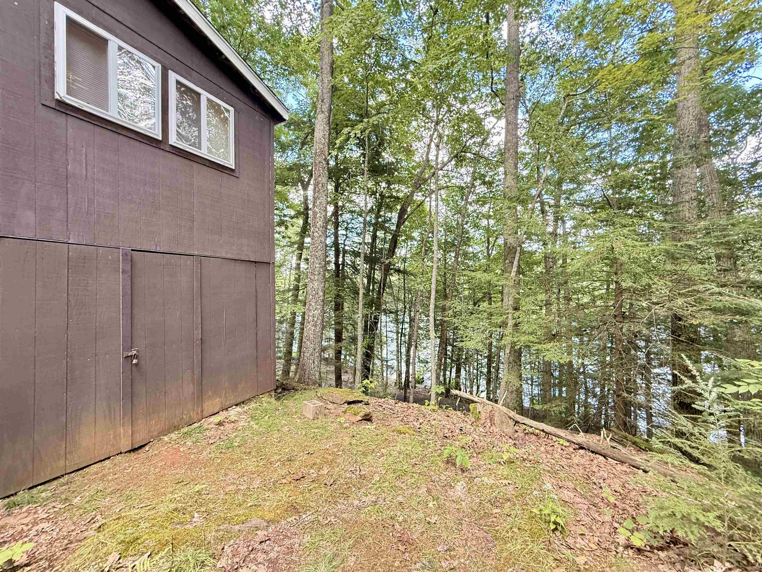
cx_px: 381
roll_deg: +0.1
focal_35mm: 14
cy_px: 286
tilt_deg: +0.0
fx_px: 308
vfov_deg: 85.7
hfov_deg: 102.1
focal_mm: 2.22
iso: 400
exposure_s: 1/90
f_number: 2.2
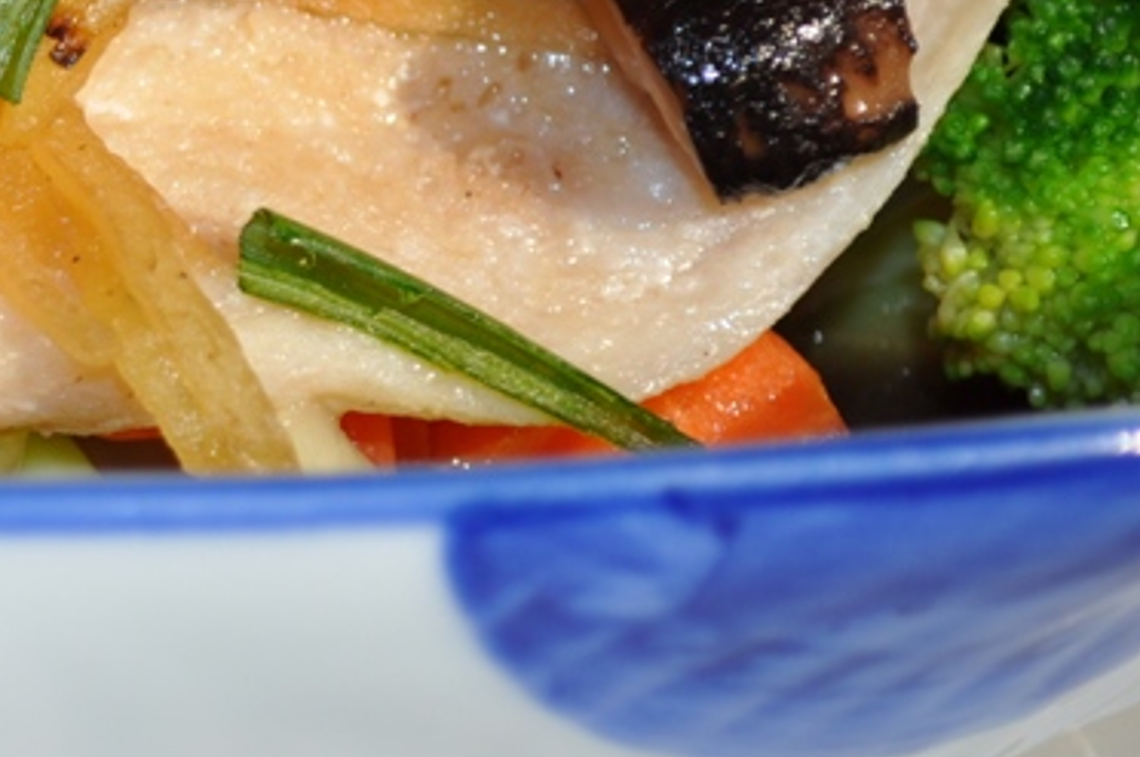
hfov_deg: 10.2
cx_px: -408
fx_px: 6262
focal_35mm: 198
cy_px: 28
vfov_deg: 6.9
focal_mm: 48
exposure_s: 1/200
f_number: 5.6
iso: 200
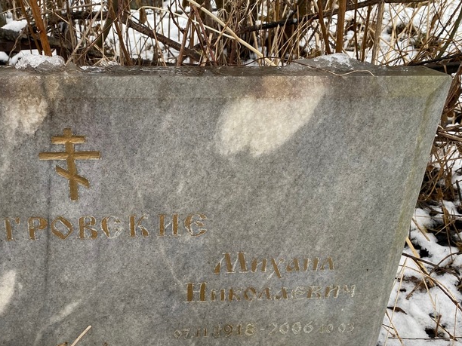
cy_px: 202
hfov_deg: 53.3
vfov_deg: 41.7
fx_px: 454
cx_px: 172
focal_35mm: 34
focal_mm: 4.25
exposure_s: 1/122
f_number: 1.8
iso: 40
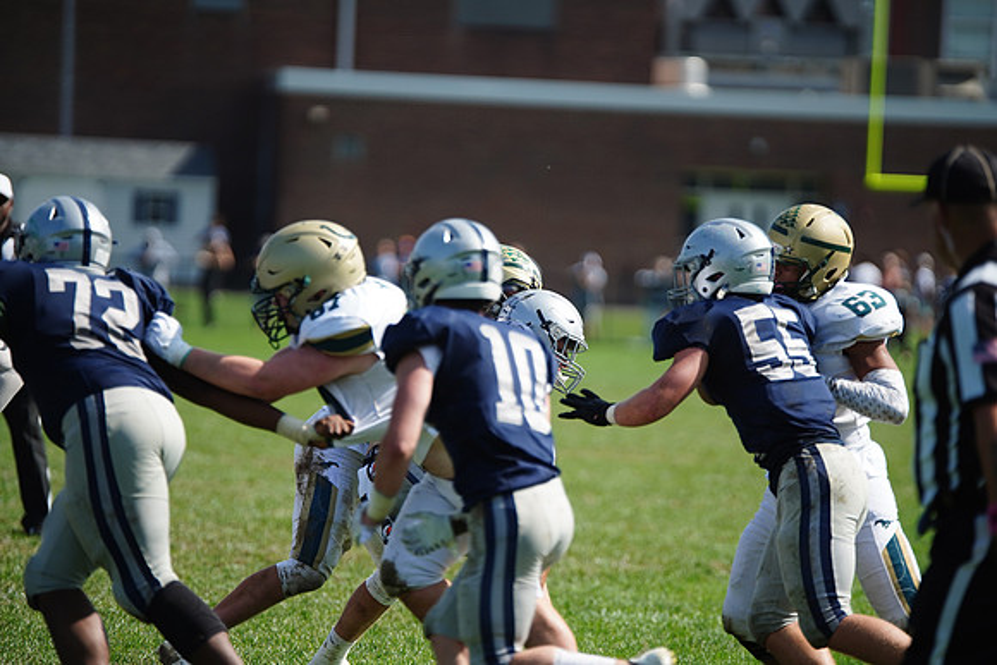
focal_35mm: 247
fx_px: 6842
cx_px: 498
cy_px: 332
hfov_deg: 8.3
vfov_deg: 5.6
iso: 400
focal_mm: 247
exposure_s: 1/4000
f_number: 2.8
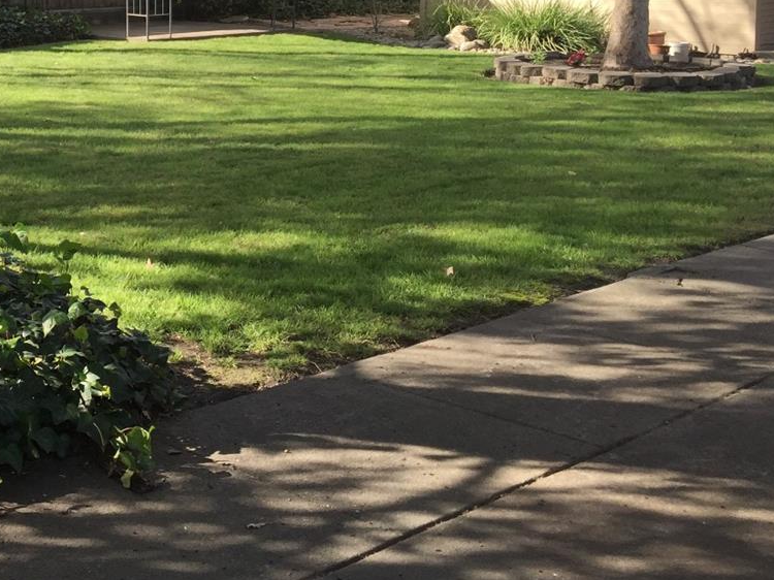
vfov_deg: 24.4
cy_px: 50
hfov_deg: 31.3
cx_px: 40
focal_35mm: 58
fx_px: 1296
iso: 32
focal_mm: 4.15
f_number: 2.2
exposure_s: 1/534
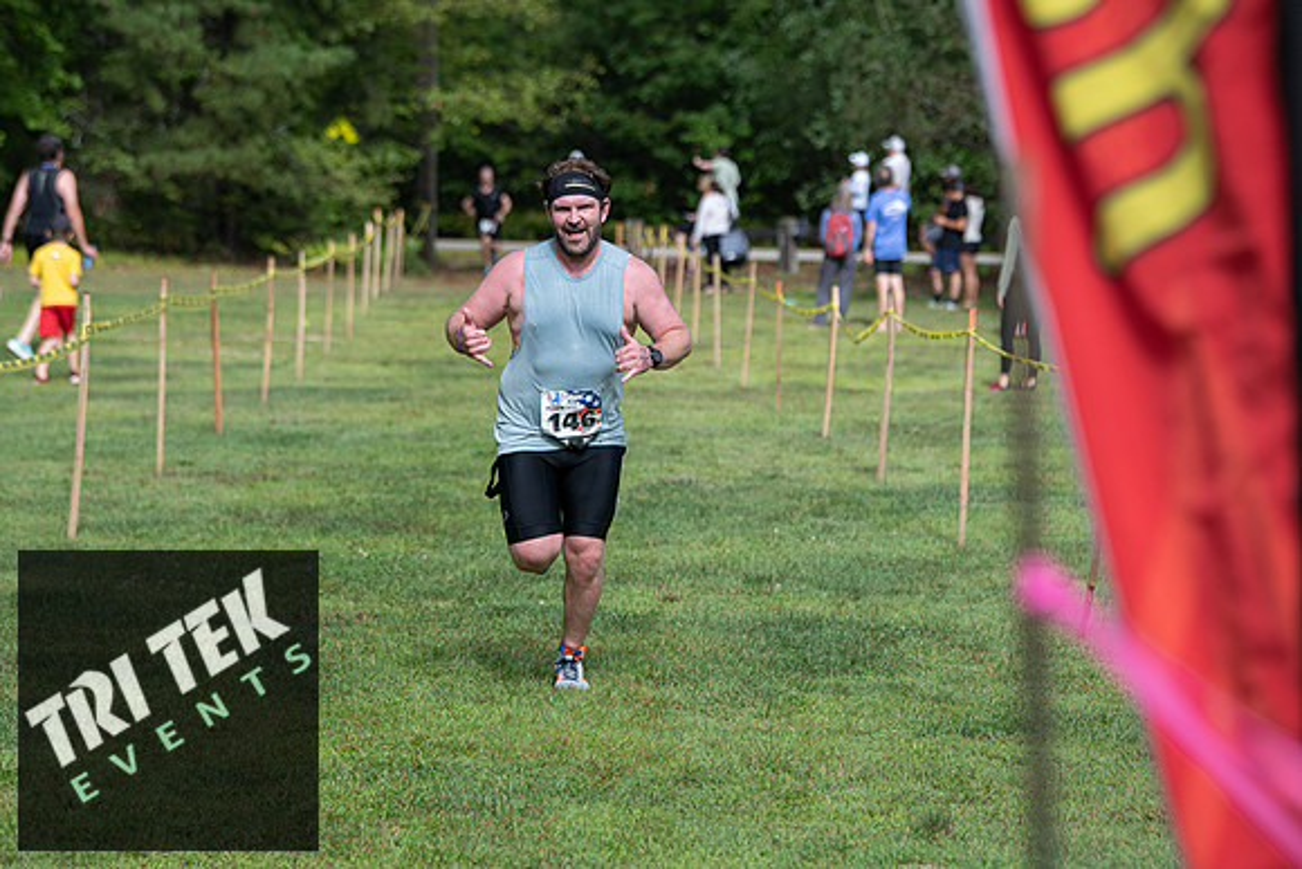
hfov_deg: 14.7
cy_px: 434
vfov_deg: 9.8
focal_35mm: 140
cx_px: 651
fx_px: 5064
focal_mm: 140
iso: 200
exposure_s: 1/1250
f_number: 4.5
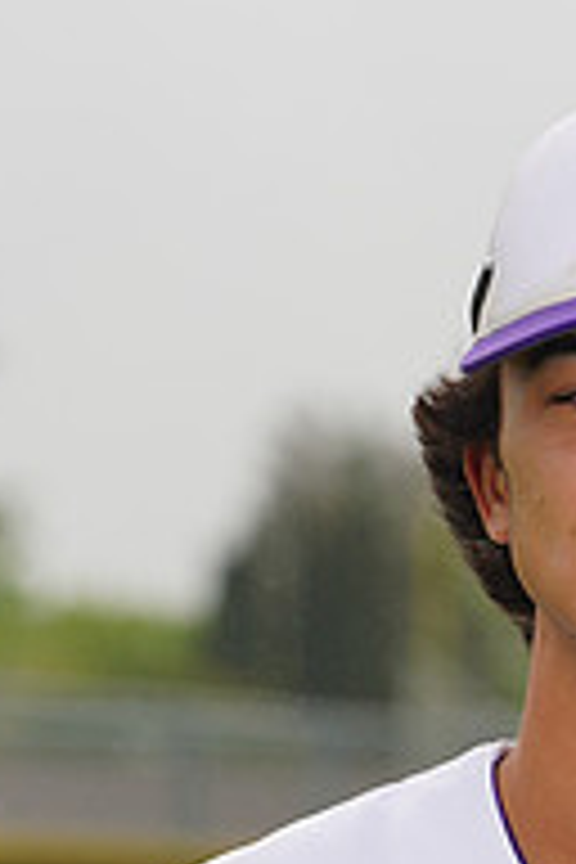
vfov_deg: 3.2
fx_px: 15551
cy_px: 1224
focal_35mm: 648
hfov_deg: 2.1
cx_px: 695
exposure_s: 1/250
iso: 160
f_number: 9
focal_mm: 215
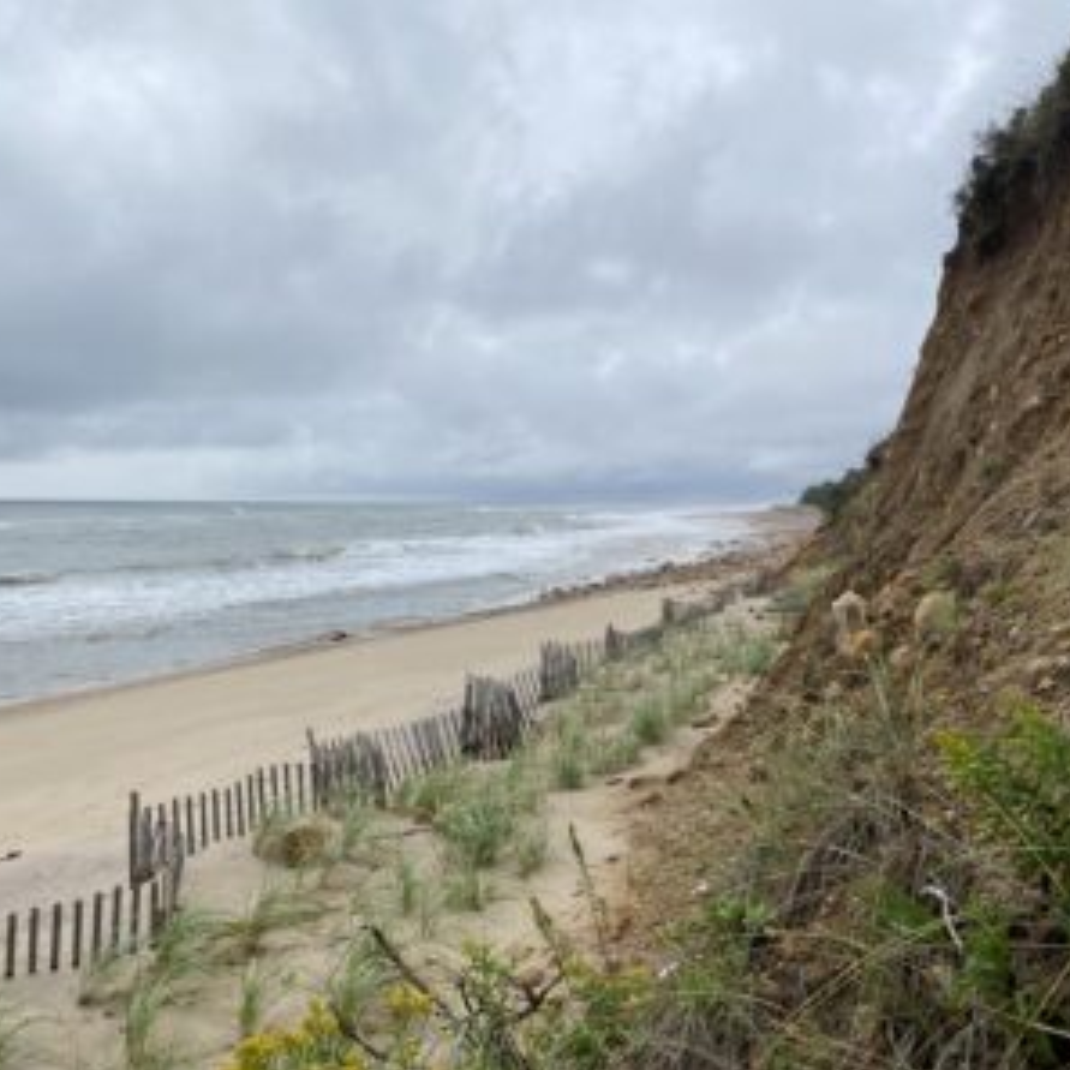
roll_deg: -1.0
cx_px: 663
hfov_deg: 52.0
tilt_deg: -0.9
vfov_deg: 52.5
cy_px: 537
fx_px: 1084
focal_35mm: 31
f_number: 1.8
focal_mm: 4.25
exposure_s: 1/5025
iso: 32
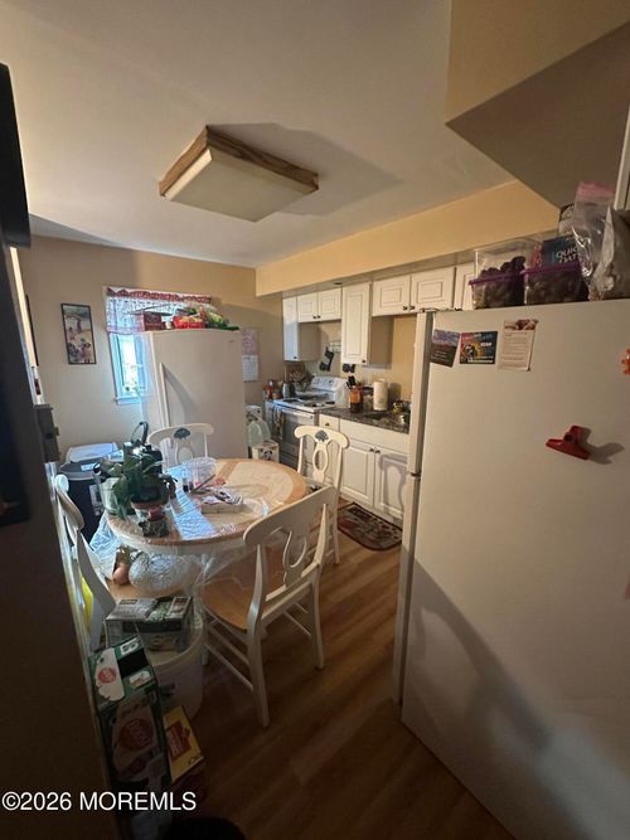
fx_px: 340
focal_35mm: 14
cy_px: 420
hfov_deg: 85.7
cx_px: 315
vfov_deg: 102.1
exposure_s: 1/60
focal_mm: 2.22
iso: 1000
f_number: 2.2
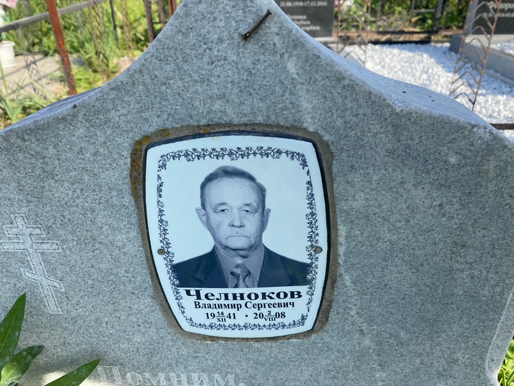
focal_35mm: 26
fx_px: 386
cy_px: 193
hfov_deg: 67.3
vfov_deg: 53.1
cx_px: 257
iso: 32
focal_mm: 4.25
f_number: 1.8
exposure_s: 1/990
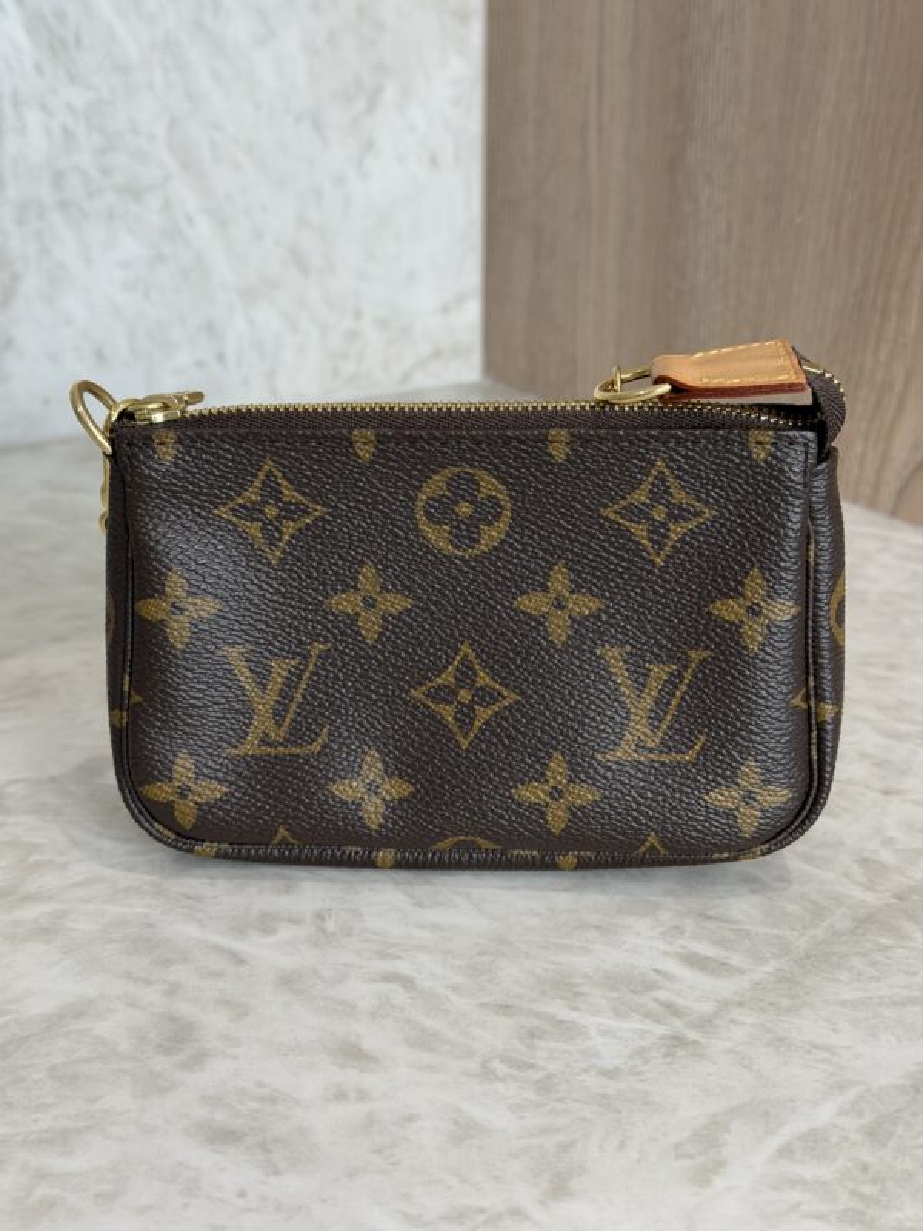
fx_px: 1706
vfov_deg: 39.7
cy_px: 616
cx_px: 462
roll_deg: -1.1
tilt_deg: -20.8
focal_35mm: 48
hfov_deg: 30.3
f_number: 1.78
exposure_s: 1/60
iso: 50
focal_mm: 6.76
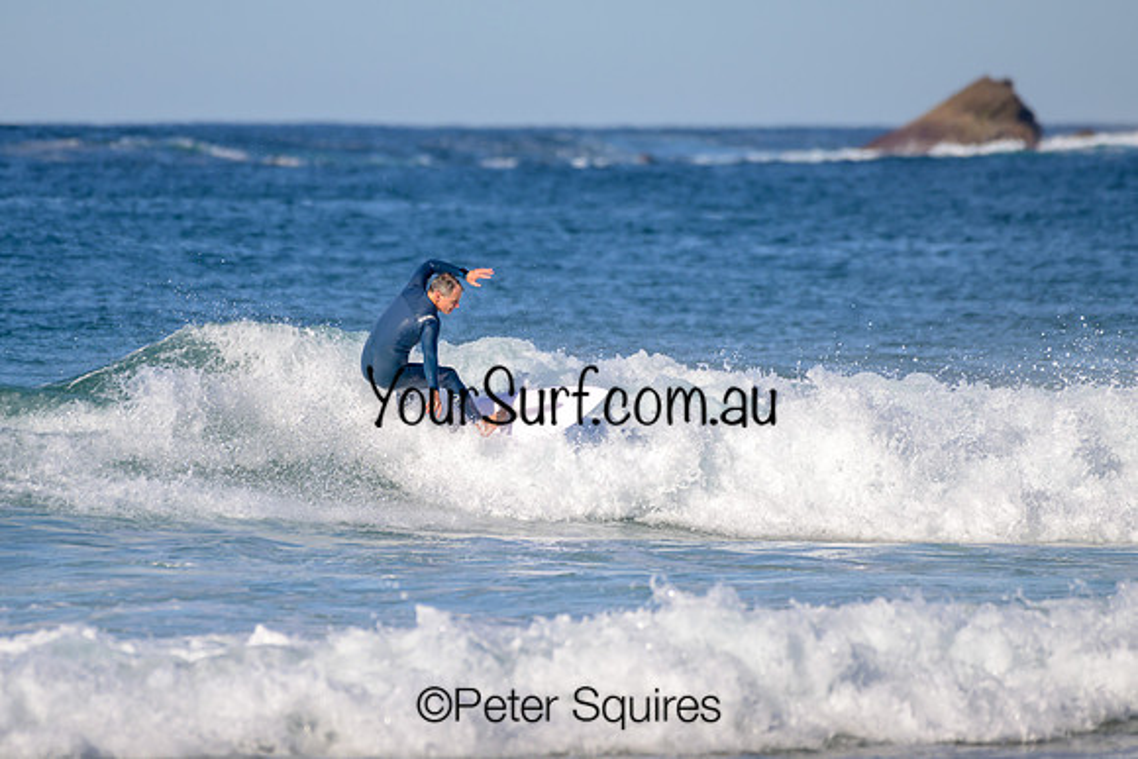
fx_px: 21691
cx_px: 475
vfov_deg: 2.0
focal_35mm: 686
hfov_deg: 3.0
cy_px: 311
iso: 160
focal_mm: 500
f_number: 5.6
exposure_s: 1/2000
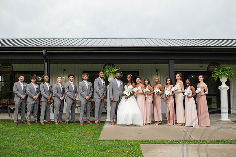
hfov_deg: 50.2
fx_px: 252
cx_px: 119
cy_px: 77
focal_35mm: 38
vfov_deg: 34.6
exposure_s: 1/400
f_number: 3.2
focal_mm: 35
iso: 200
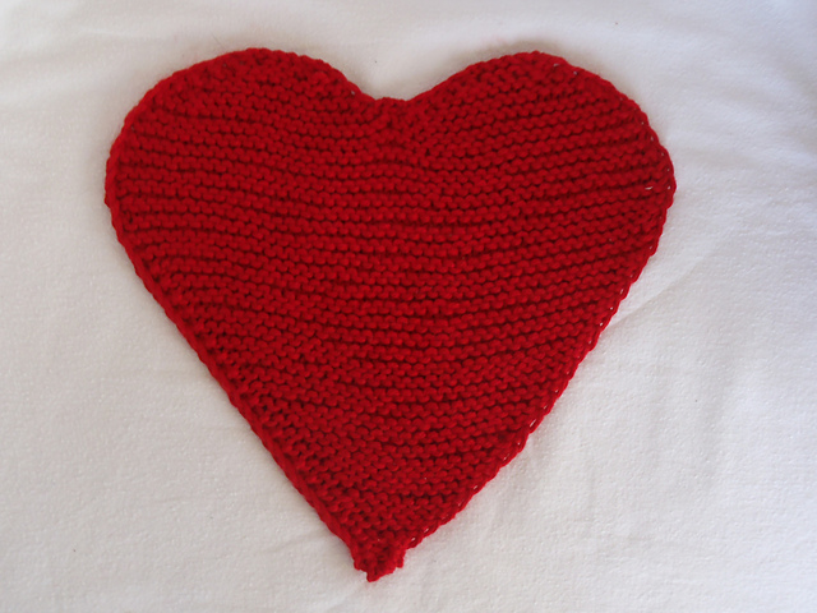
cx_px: 408
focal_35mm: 37
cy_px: 306
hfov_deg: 50.1
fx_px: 873
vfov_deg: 38.7
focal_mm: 6.64
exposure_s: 1/4
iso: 200
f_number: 4.7
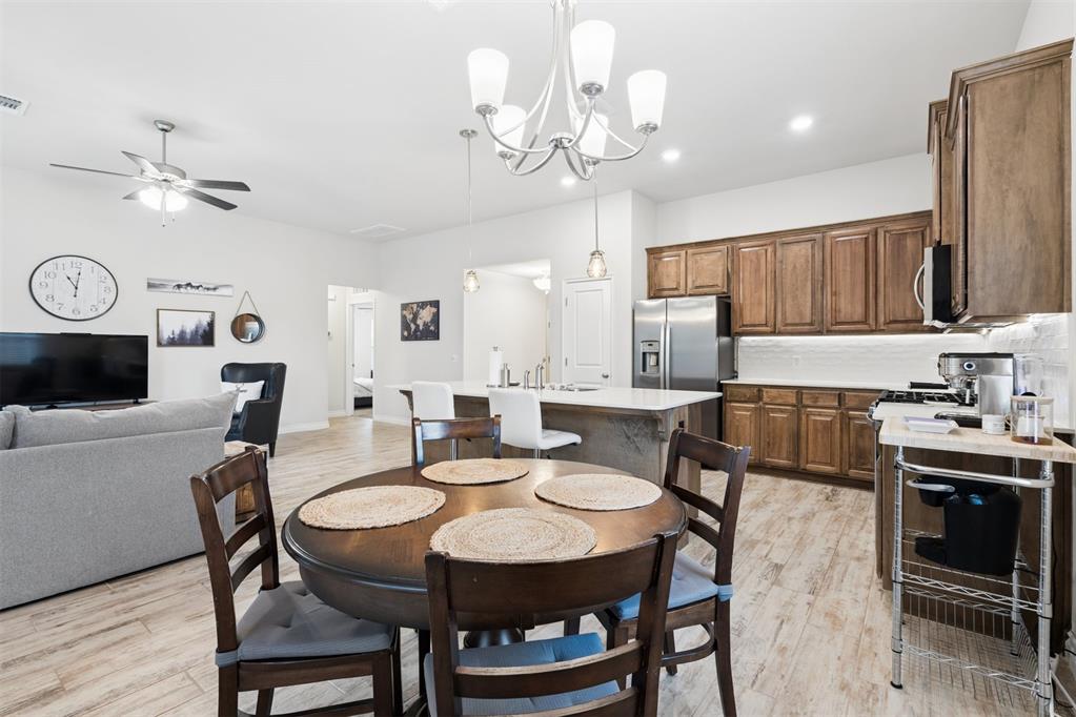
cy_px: 358
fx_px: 478
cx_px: 538
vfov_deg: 73.7
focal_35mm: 16
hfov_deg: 96.7
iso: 200
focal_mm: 16
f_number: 8
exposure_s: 1/5
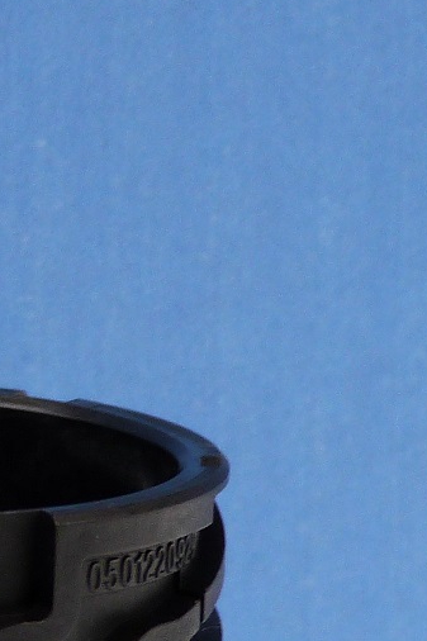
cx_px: -741
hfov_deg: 2.6
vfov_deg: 3.9
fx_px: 9364
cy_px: 751
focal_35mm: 526
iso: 125
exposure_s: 1/80
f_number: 3.6
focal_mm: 23.1
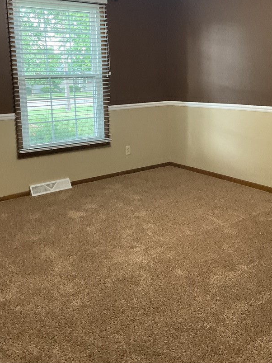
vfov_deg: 49.6
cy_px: 133
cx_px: 132
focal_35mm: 37
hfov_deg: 38.7
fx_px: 388
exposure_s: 1/60
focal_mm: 3
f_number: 1.8
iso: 250
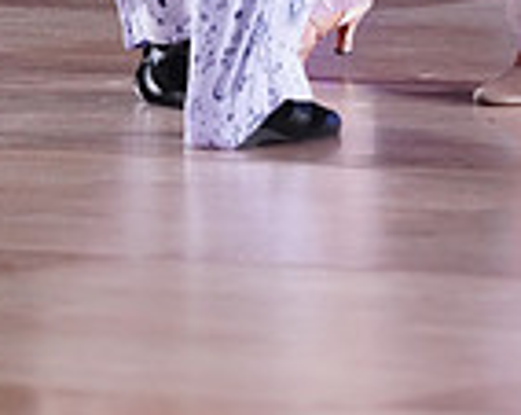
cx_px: 479
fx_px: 8448
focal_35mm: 549
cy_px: -573
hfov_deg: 3.5
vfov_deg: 2.8
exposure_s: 1/400
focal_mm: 143
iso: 3200
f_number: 4
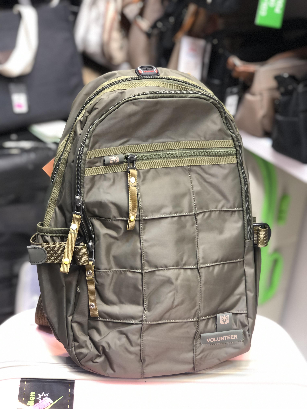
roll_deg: -5.3
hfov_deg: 25.7
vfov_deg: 33.8
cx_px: 154
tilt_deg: -27.7
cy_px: 204
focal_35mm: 57
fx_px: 674
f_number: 2.8
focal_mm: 6.6
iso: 125
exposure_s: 1/33
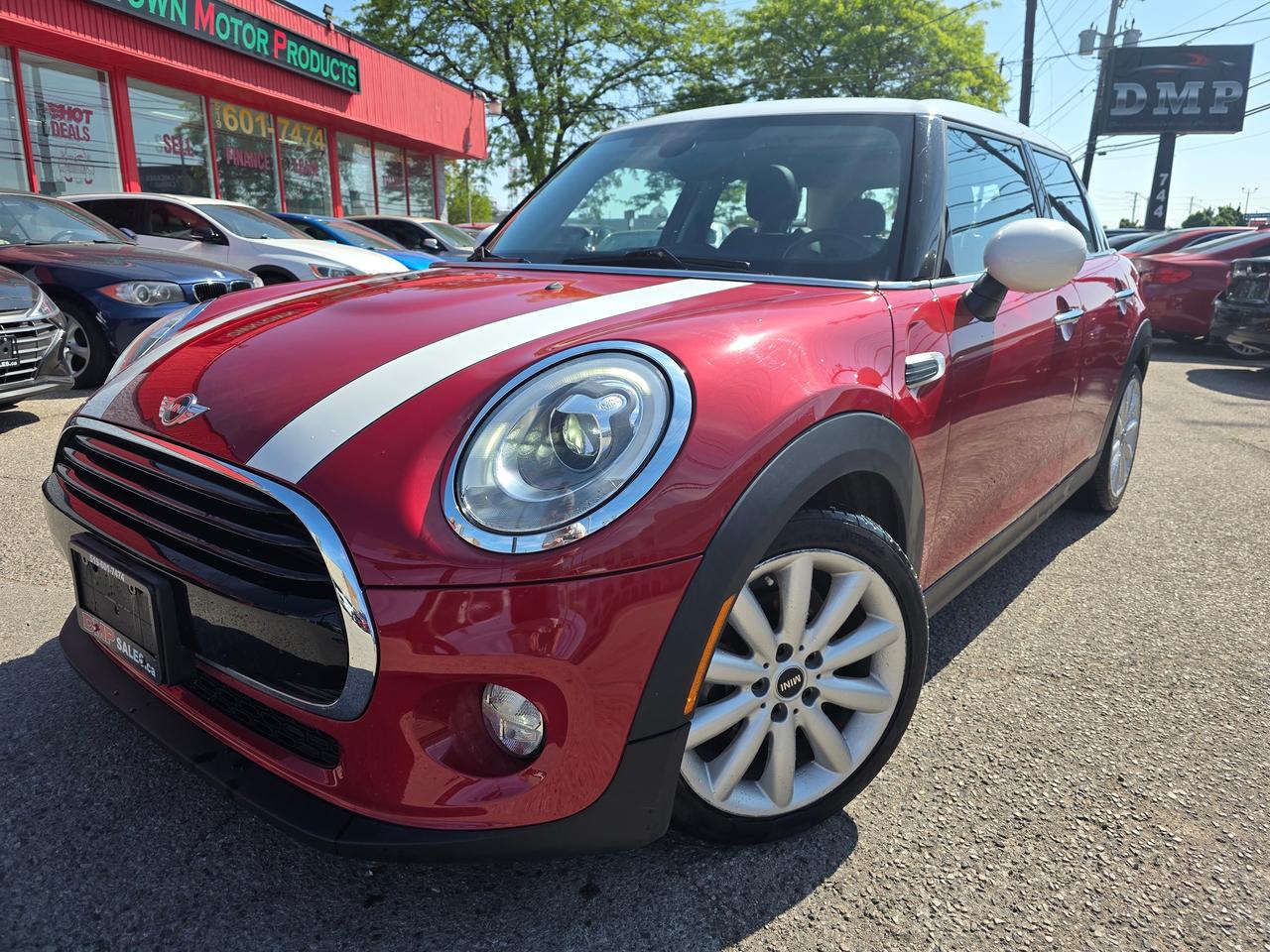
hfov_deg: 73.9
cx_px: 635
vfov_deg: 58.9
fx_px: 844
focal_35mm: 23
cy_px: 476
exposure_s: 1/4057
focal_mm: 6.3
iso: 80
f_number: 1.7
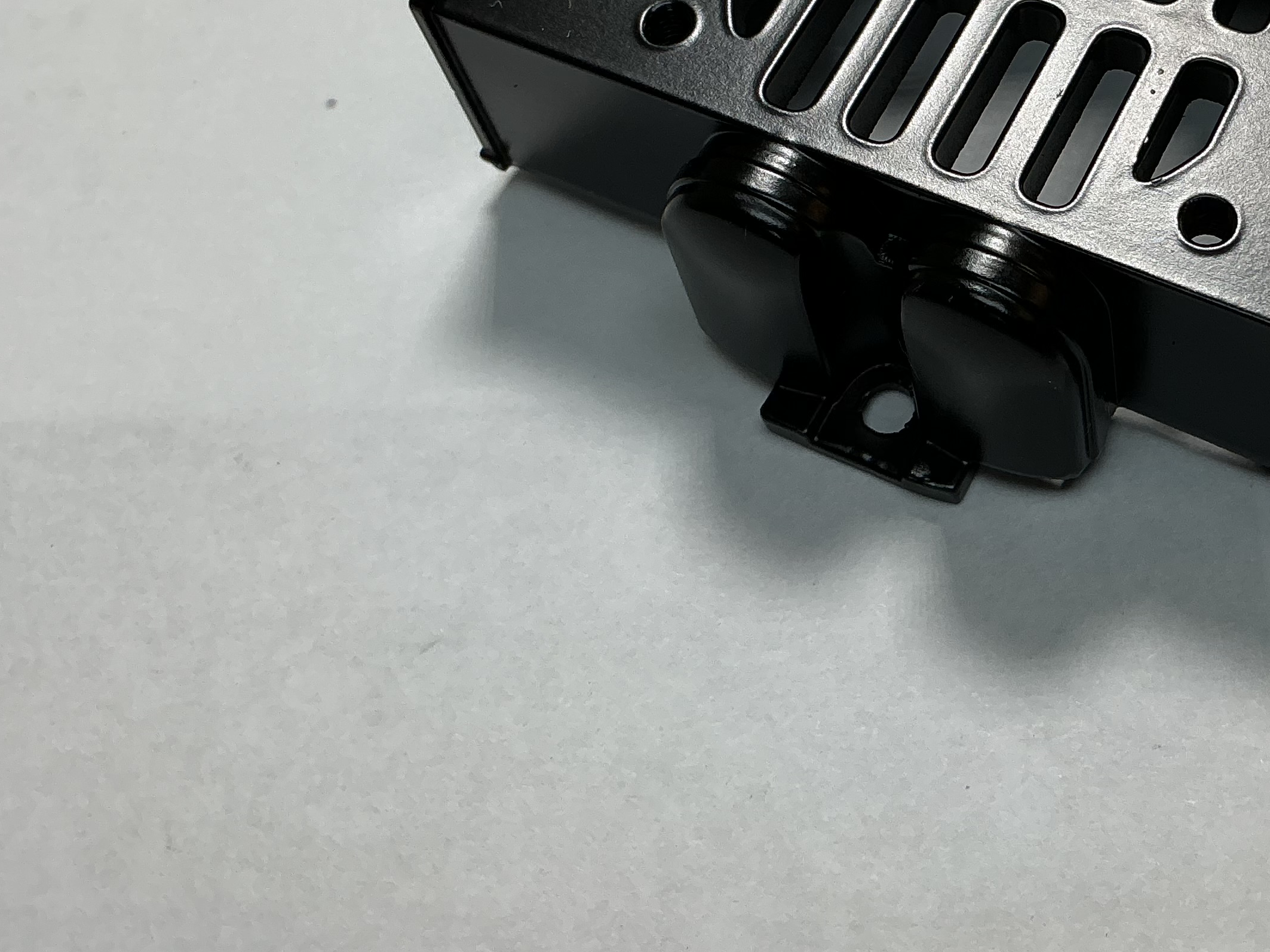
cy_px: 71
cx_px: 1094
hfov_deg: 33.5
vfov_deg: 25.6
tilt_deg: -56.7
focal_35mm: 55
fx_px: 2018
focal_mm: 3
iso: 20
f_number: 1.8
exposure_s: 1/193
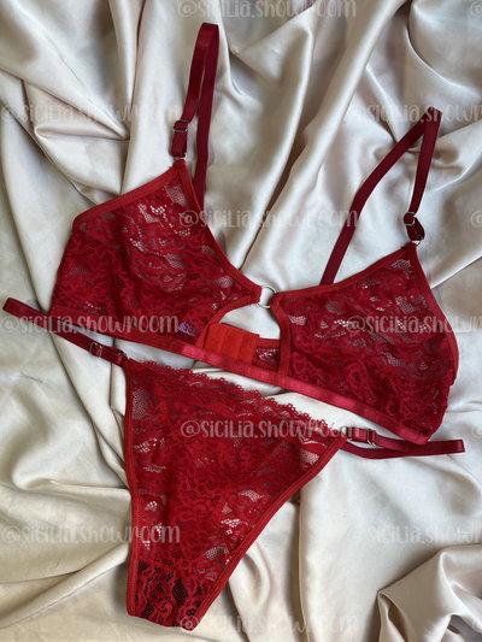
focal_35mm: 26
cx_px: 241
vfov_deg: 67.3
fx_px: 483
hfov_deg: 53.1
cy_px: 321
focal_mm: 5.1
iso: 125
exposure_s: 1/120
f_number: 1.6
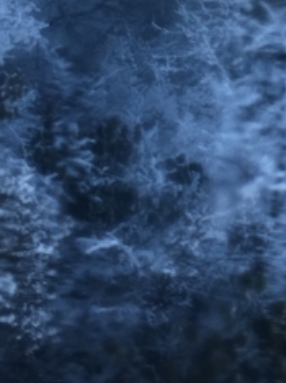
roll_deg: -2.3
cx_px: 247
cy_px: -108
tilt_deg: -13.7
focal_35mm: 127
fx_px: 1402
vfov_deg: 14.9
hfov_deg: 11.6
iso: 25
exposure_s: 1/793
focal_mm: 4.15
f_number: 2.2
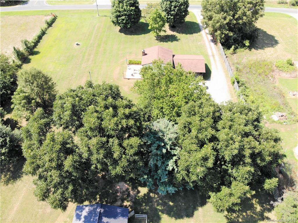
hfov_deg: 71.6
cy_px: 112
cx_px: 149
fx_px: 207
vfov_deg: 56.8
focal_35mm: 24
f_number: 2.8
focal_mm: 4.5
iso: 100
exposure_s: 1/336
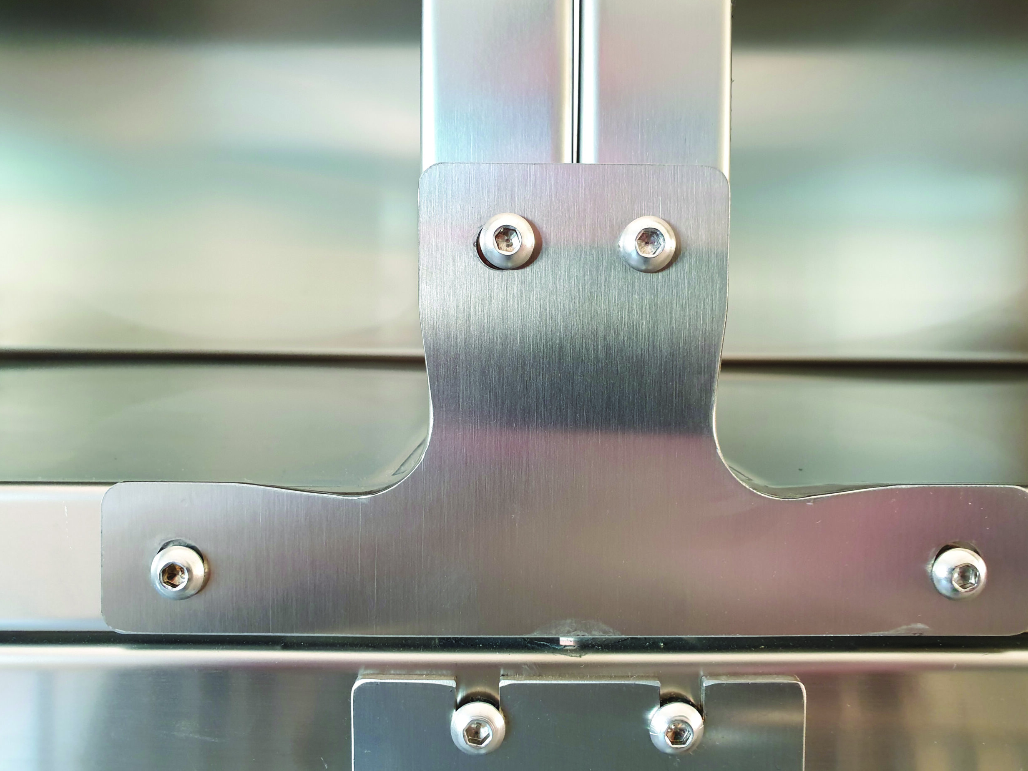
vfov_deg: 51.4
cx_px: 522
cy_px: 381
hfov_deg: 65.3
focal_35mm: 27
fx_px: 802
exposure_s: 1/28
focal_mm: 4.3
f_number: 2.4
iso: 250
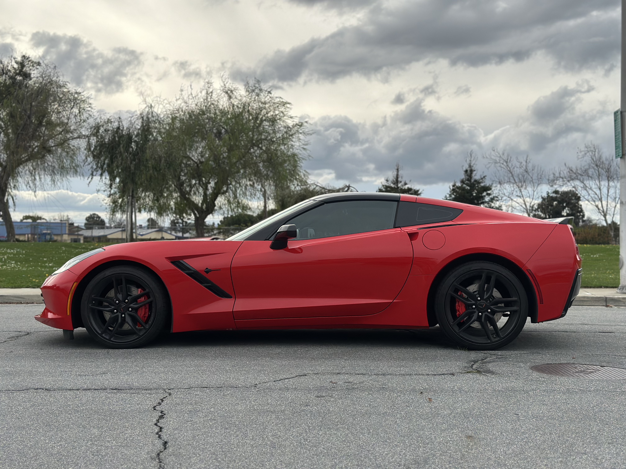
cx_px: 313
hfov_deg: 39.7
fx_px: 868
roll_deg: -1.0
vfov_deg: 30.3
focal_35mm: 48
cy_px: 234
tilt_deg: +1.1
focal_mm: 6.86
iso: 100
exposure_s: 1/4785
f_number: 1.78
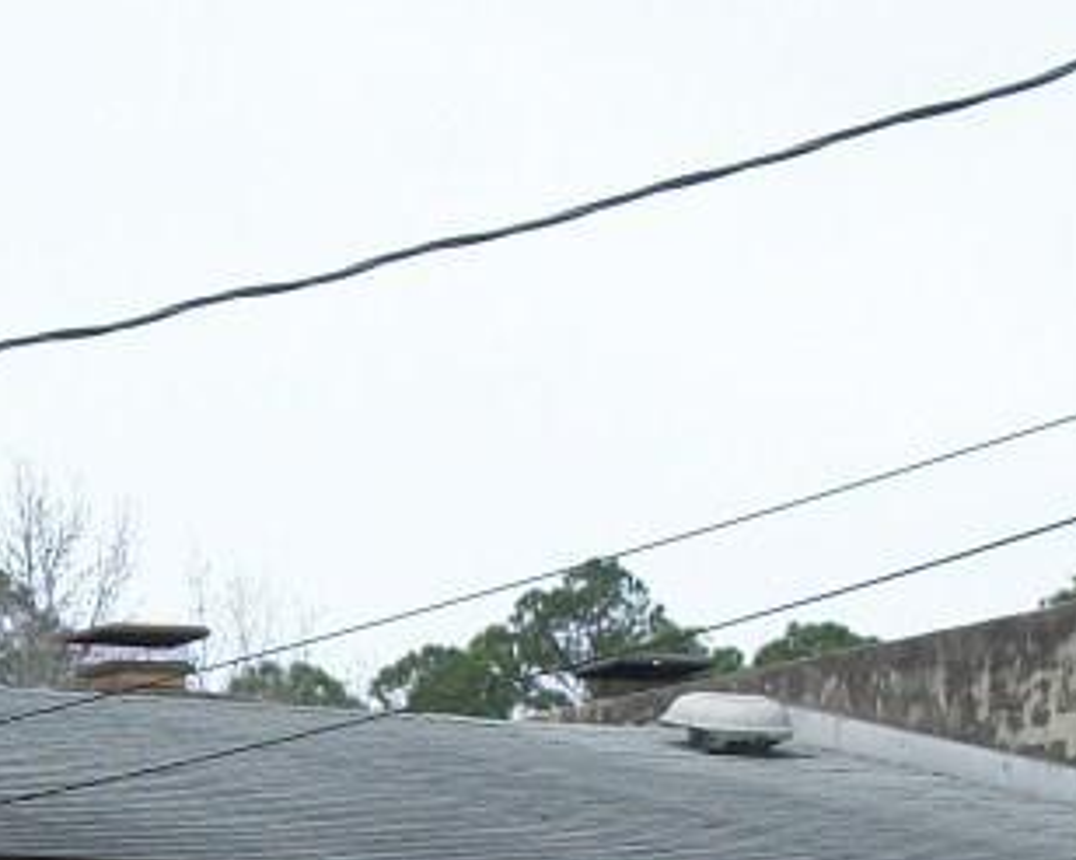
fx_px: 4137
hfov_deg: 14.5
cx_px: -129
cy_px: 1192
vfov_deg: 11.5
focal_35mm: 130
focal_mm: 5.7
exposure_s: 1/800
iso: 80
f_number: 2.9
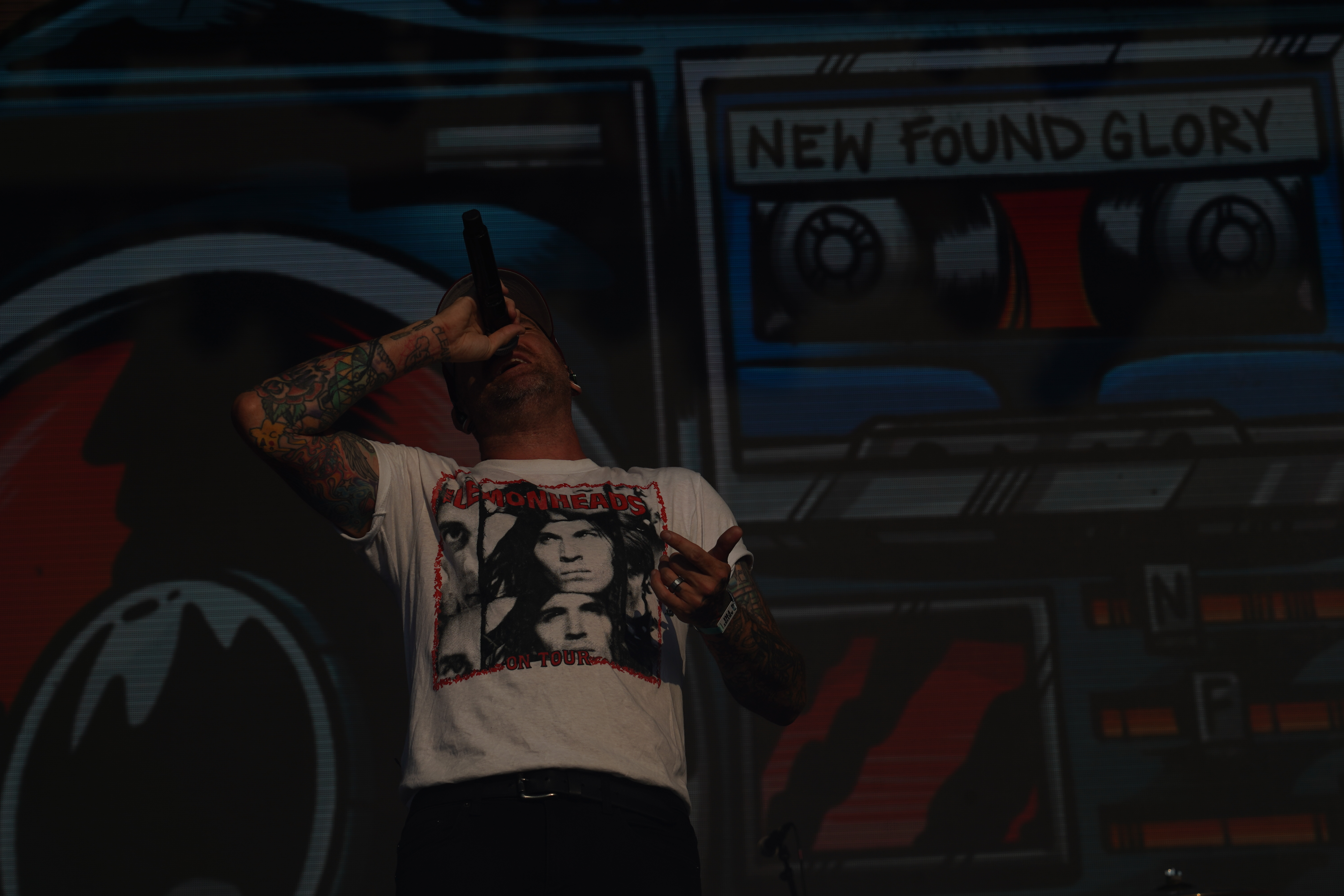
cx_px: 672
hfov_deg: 19.5
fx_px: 3920
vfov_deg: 13.0
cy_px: 448
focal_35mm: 105
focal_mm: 105
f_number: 8
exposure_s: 1/2000
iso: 100
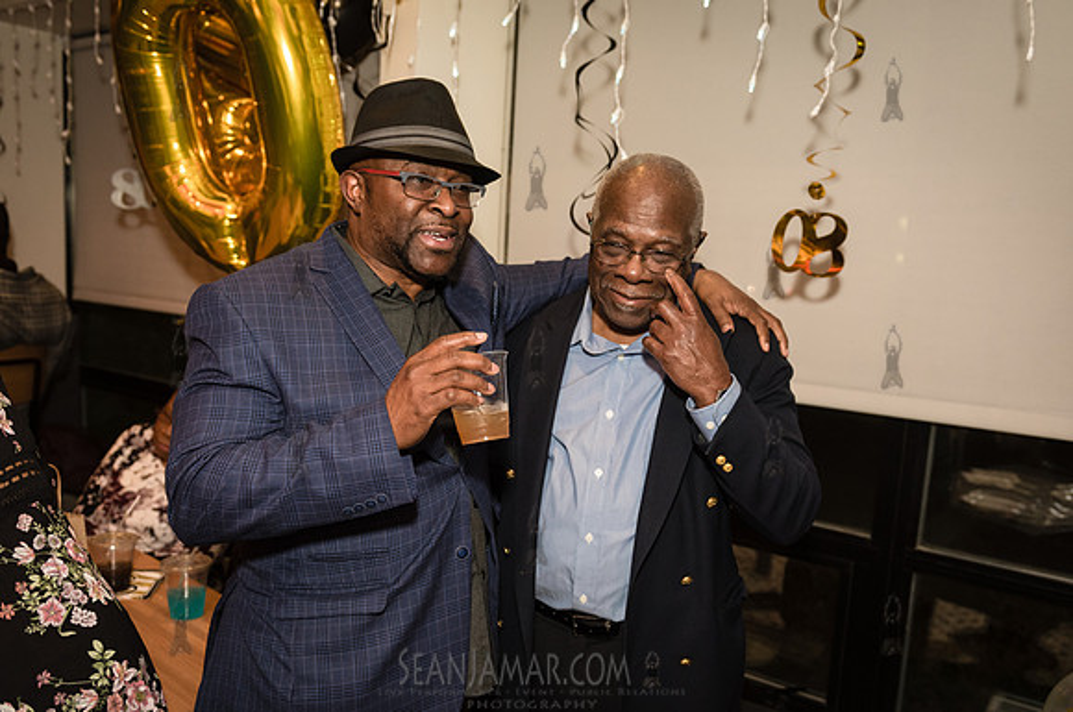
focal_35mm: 31
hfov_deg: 59.7
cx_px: 544
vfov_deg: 41.7
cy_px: 392
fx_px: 934
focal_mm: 28
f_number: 3.5
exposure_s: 1/400
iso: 1250
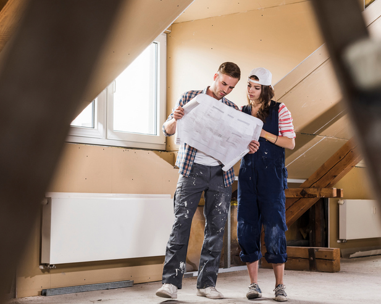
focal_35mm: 57
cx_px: 184
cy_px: 152
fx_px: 642
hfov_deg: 33.0
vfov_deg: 26.7
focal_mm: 50
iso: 400
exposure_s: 1/160
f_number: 3.2
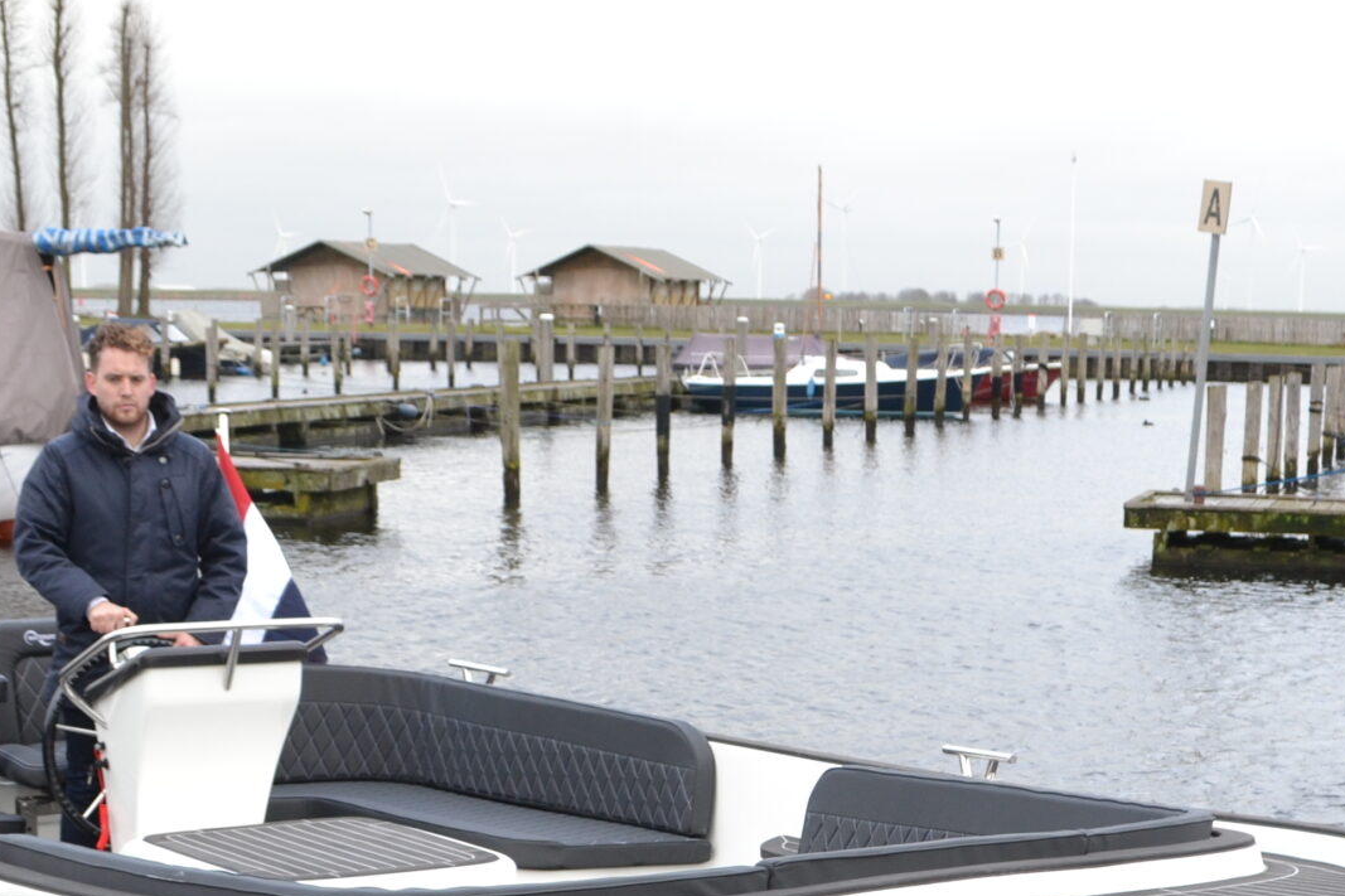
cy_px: 919
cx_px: 838
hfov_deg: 28.0
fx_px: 2689
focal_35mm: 72
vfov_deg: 18.4
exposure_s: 1/125
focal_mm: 20
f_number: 5.6
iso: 320
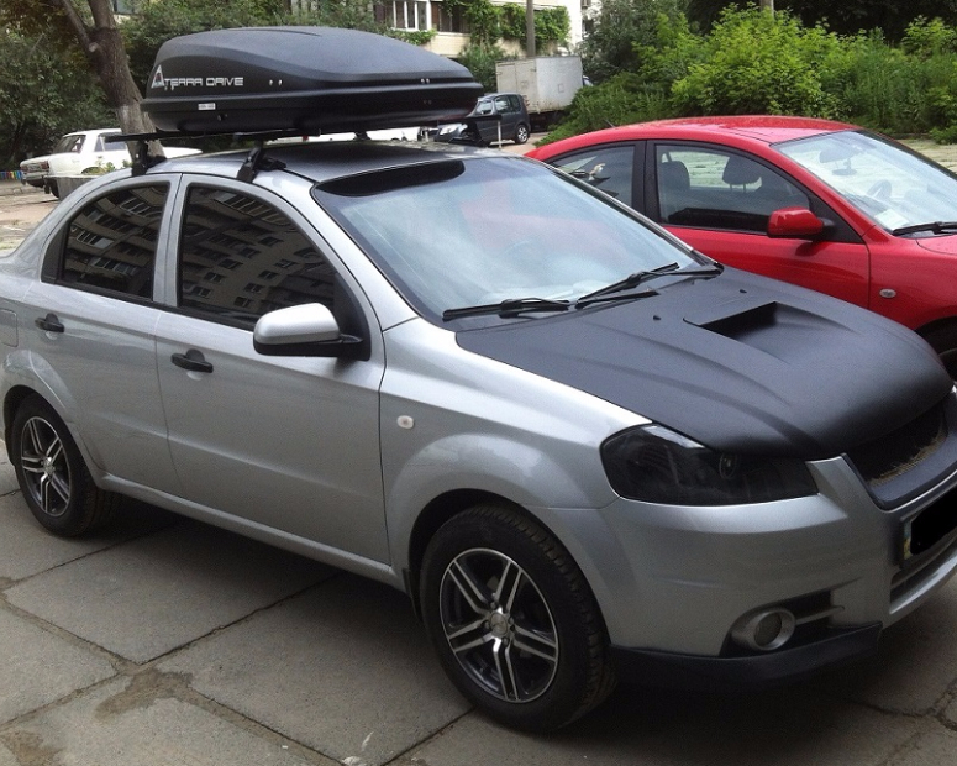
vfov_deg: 34.1
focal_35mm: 44
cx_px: 466
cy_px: 366
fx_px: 1246
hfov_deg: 42.0
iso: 80
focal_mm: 3.85
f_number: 2.8
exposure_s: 1/656
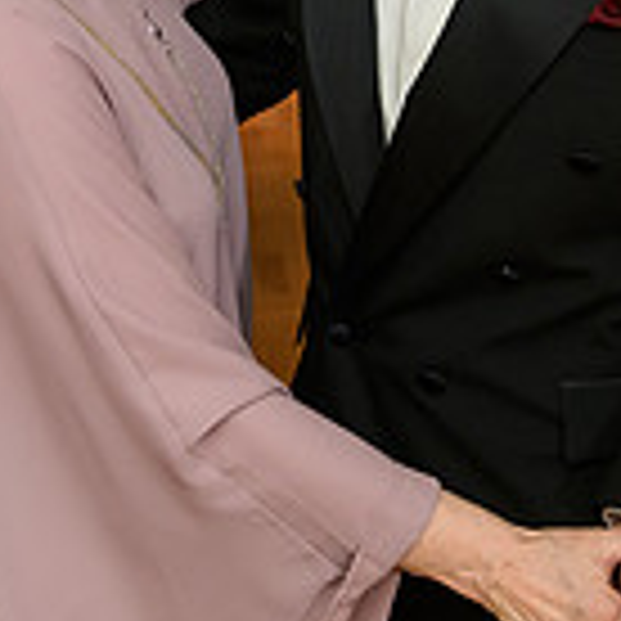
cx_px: 490
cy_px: -182
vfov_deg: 14.6
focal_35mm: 114
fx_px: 2314
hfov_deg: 15.2
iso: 1000
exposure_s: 1/125
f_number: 3.2
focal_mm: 32
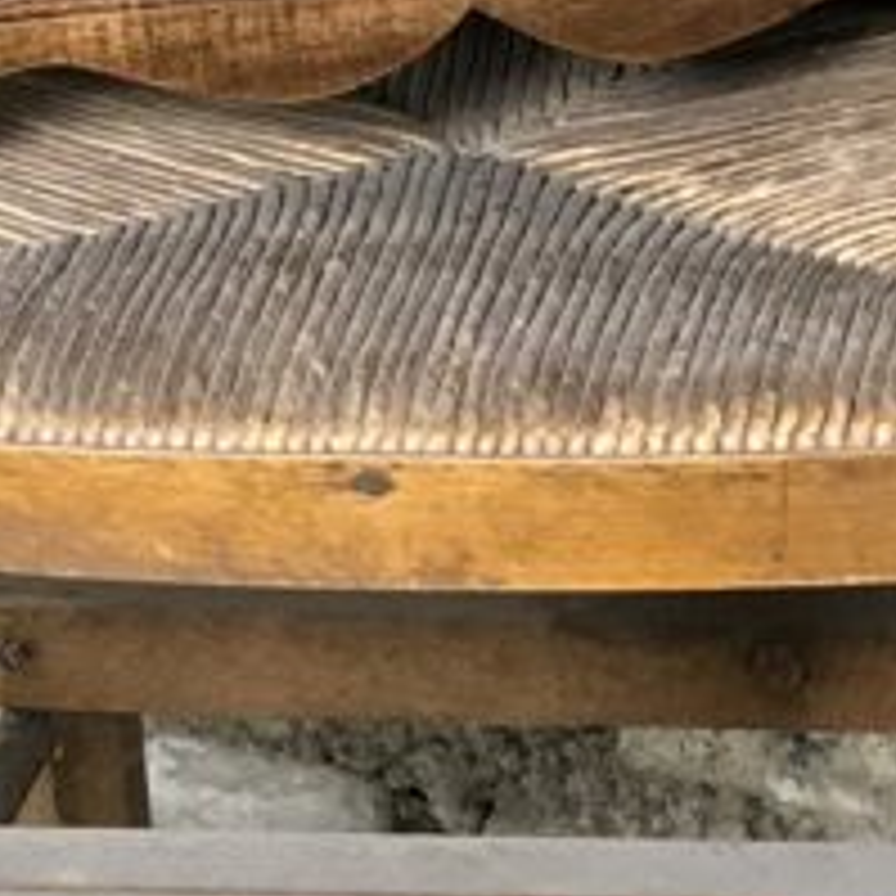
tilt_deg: -23.5
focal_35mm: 237
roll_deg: +1.0
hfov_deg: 7.4
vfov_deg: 7.4
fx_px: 6940
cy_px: 27
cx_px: 500
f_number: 2.4
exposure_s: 1/20
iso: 160
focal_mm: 6
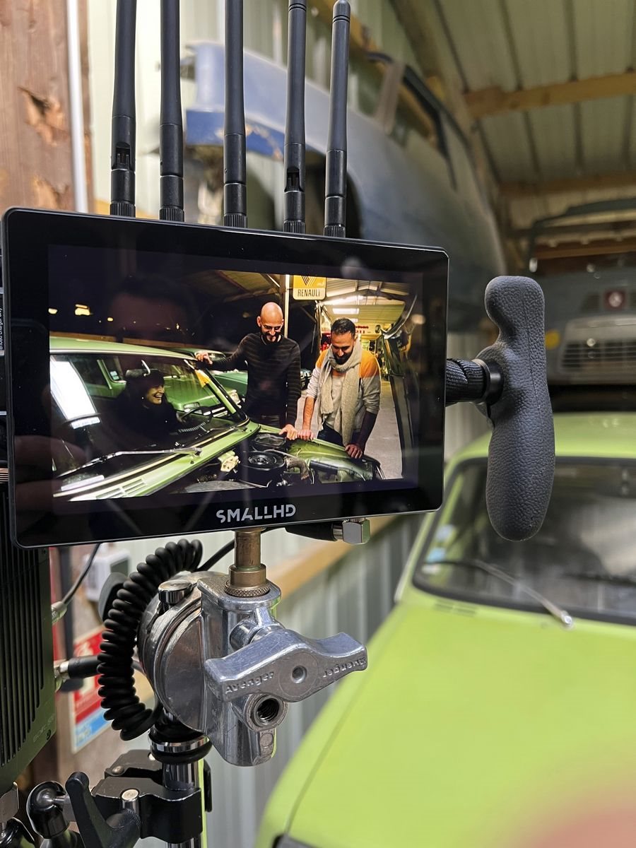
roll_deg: +0.1
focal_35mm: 26
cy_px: 424
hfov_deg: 53.1
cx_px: 318
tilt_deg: -6.3
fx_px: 637
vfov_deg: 67.3
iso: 125
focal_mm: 5.7
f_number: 1.5
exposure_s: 1/90
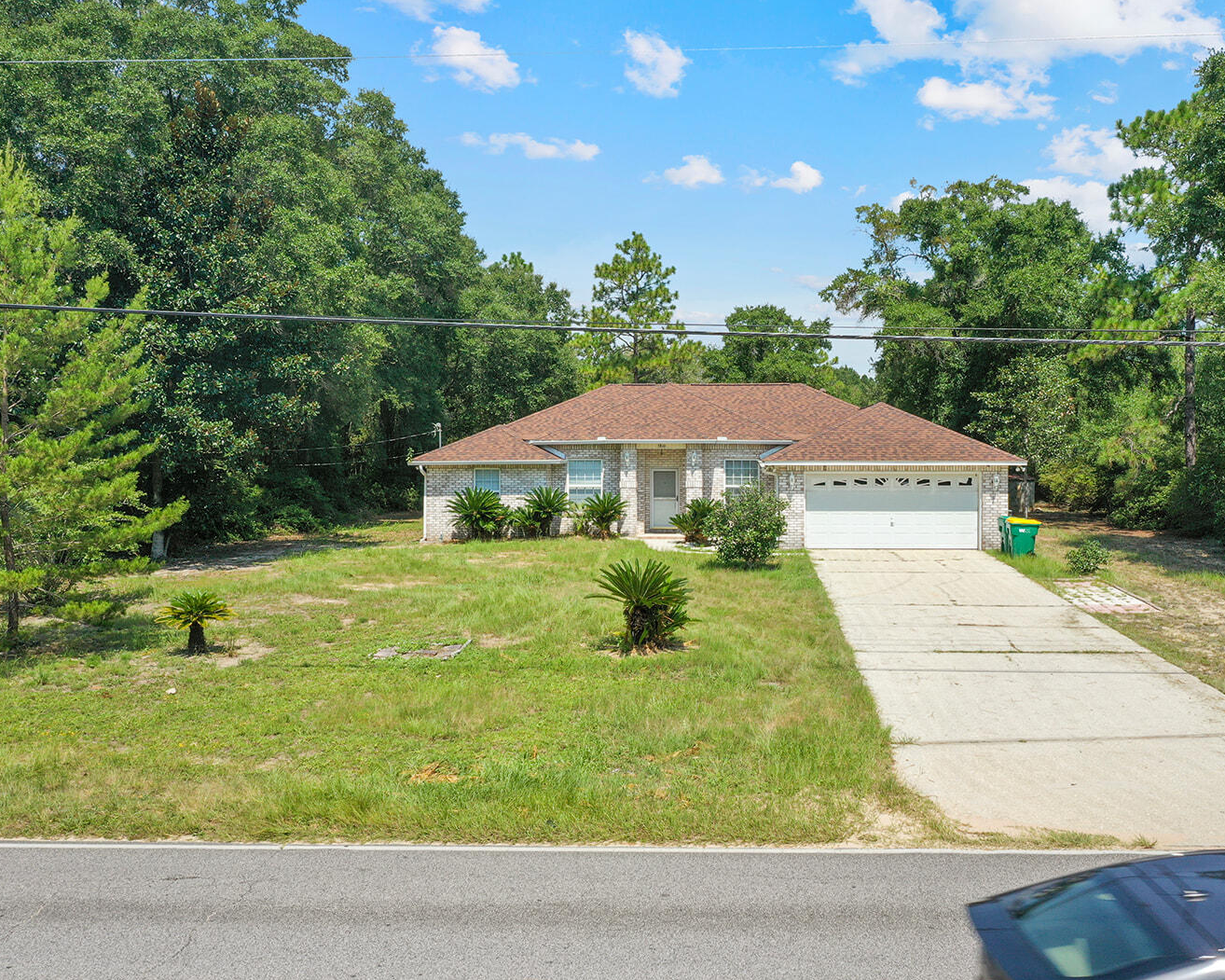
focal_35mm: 32
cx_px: 717
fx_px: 1160
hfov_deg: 55.4
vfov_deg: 45.8
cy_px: 488
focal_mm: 10.26
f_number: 7.1
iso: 100
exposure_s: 1/320
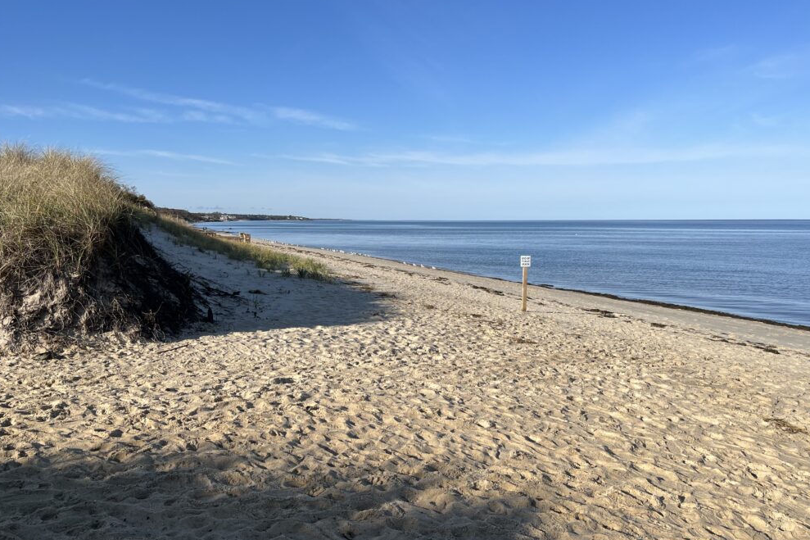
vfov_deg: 46.2
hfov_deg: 65.5
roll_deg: +0.1
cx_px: 411
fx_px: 630
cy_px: 310
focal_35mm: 28
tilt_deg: -9.0
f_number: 1.6
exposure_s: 1/4310
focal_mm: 5.1
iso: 50
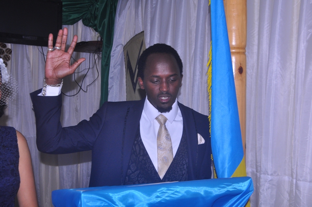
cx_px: 156
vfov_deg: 29.8
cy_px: 104
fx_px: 389
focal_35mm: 45
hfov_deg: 43.7
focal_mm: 30
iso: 640
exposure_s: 1/200
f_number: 7.1
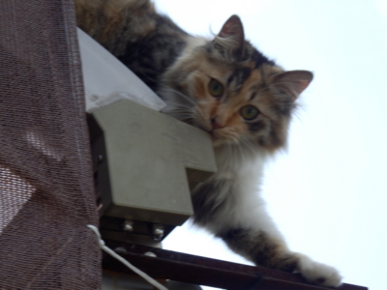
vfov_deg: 12.8
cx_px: 194
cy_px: 145
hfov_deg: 17.0
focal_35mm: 116
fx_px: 1297
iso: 80
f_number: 5.2
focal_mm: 20.9
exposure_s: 1/160
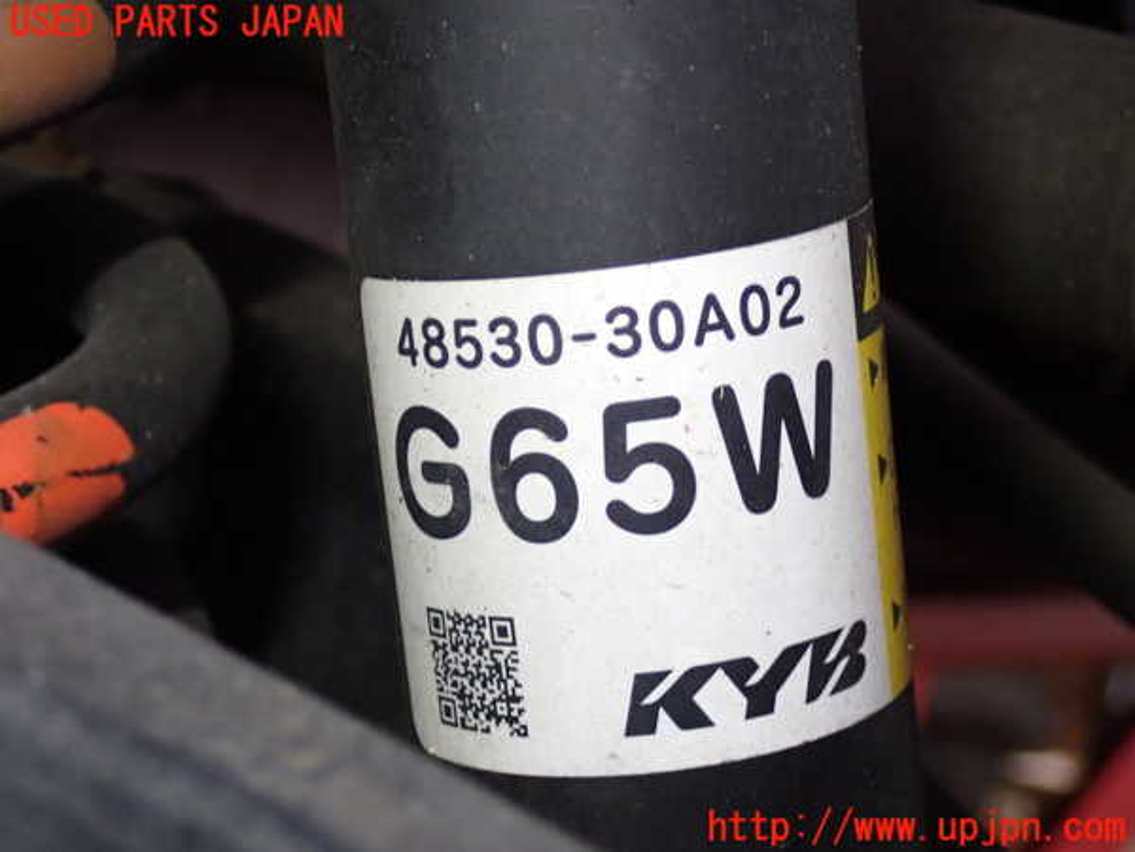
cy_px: 426
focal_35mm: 82
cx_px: 568
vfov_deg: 18.0
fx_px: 2689
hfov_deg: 23.8
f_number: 4.3
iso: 500
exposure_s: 1/80
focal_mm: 14.62
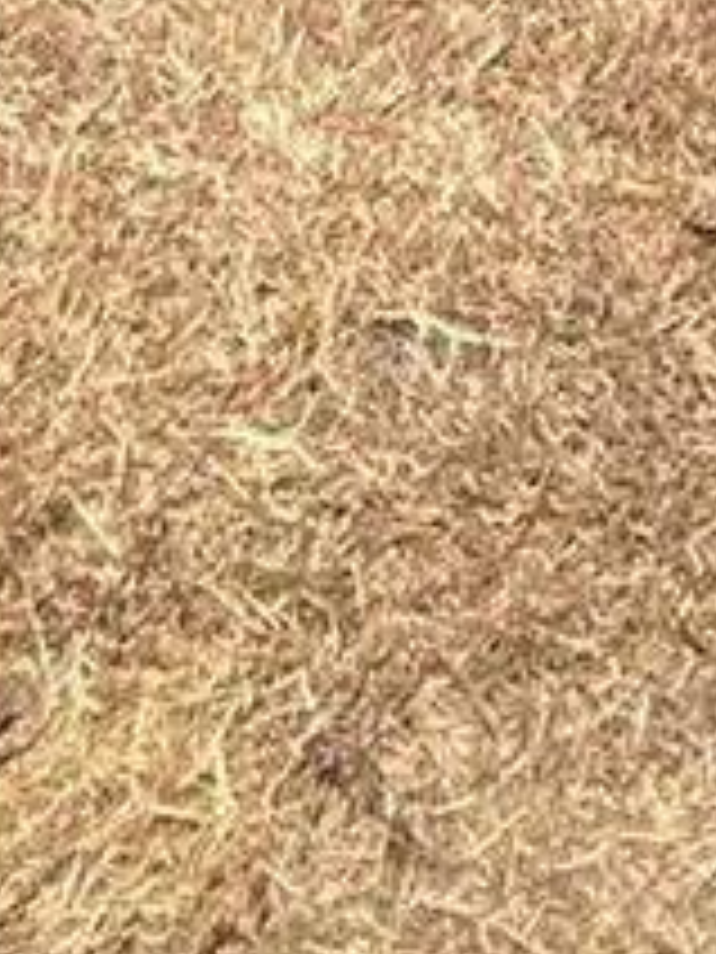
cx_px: 581
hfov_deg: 16.3
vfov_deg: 10.7
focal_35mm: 90
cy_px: -2086
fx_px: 2482
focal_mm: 2.22
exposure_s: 1/1848
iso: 50
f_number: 2.2
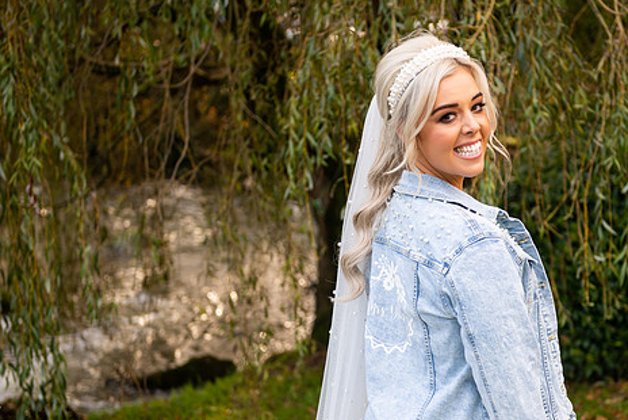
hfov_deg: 28.7
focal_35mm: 70
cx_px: 384
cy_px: 246
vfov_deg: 19.5
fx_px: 1222
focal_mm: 56
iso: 160
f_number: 3.5
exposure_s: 1/160
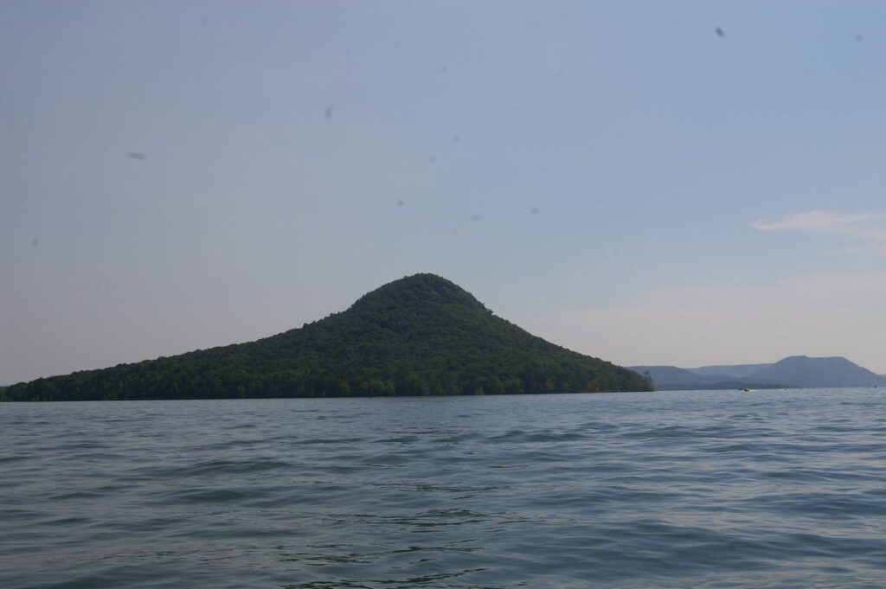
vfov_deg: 28.9
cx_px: 443
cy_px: 294
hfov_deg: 42.4
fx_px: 1143
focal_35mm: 46
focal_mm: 31
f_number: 13
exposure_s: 1/500
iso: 200
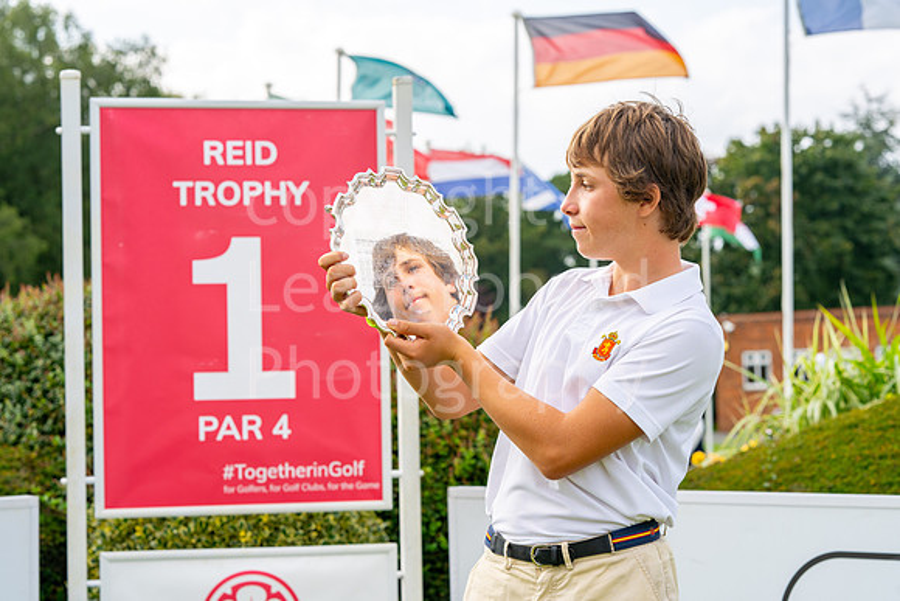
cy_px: 300
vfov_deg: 16.1
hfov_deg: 23.9
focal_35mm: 85
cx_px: 450
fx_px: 2125
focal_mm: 85
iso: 200
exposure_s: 1/500
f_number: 6.3
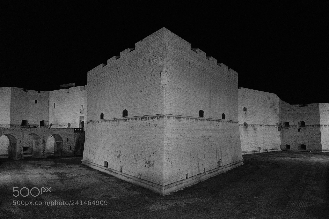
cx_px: 164
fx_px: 283
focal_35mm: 31
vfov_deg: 42.3
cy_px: 110
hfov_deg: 60.3
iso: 5000
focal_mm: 20.5
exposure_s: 1/45
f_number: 3.2
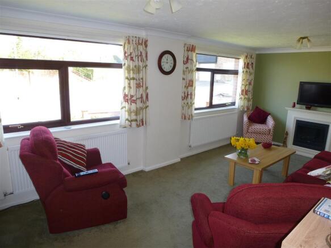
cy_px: 124
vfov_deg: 56.8
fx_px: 229
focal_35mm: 24
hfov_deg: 71.6
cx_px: 166
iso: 200
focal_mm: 4.3
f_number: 3.3
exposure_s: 1/80
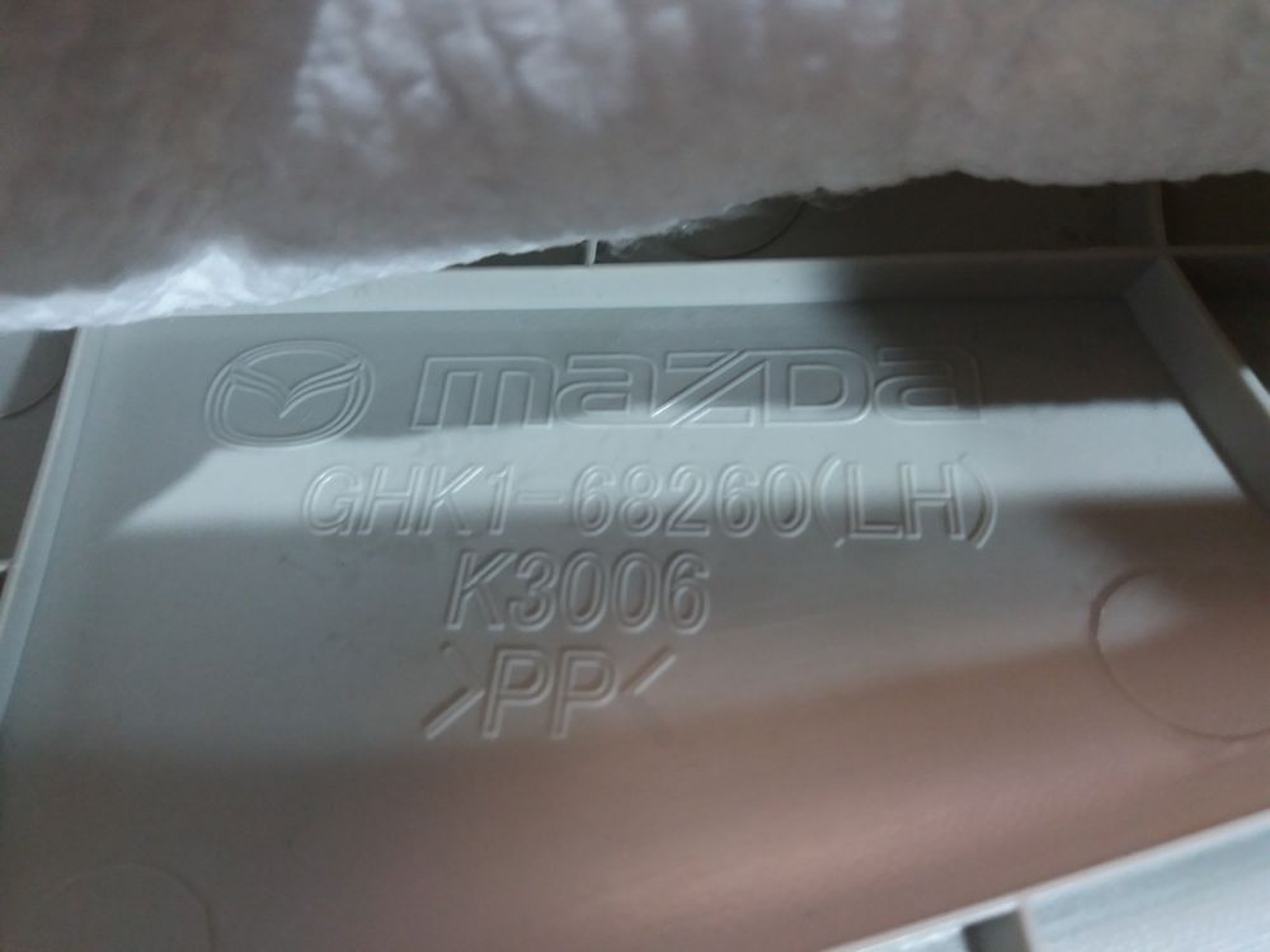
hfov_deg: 63.4
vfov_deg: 49.7
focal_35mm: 28
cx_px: 635
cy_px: 476
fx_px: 1027
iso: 160
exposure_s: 1/17
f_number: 1.9
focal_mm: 3.7
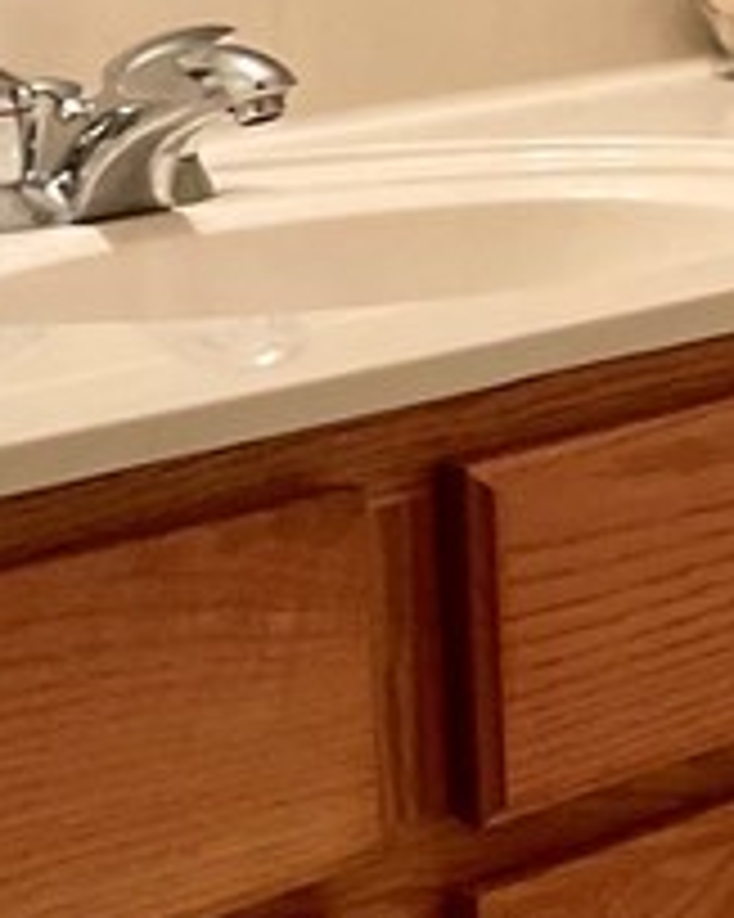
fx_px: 3859
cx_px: 635
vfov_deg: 13.5
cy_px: 266
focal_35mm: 142
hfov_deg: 10.8
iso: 250
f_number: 1.8
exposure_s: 1/40
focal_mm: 3
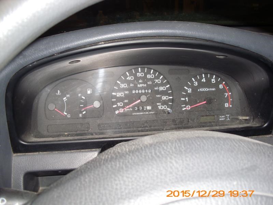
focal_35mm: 36
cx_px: 136
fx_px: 284
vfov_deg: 39.7
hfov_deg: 51.4
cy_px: 102
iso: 100
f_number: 3.1
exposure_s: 1/60
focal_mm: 6.3
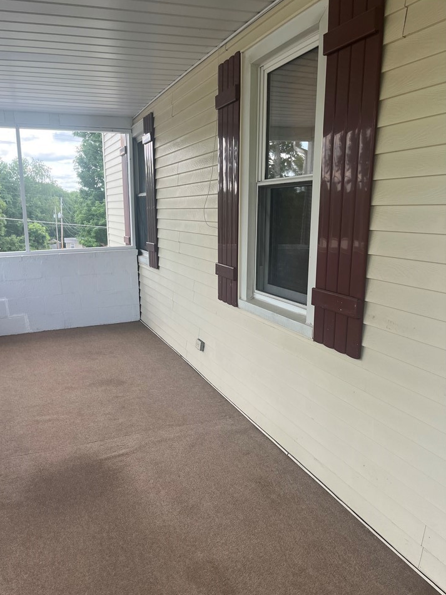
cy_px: 315
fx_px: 481
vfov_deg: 63.4
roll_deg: -1.8
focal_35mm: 28
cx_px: 208
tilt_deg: -12.5
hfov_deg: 49.7
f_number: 1.6
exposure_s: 1/205
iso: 40
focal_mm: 5.1
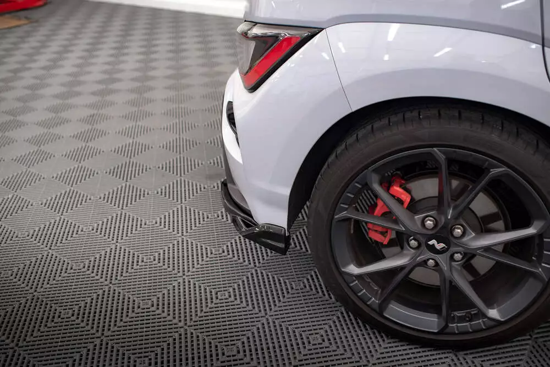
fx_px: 535
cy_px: 184
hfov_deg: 54.4
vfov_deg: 37.9
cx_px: 275
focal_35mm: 35
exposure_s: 1/100
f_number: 2.8
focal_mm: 35
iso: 1000
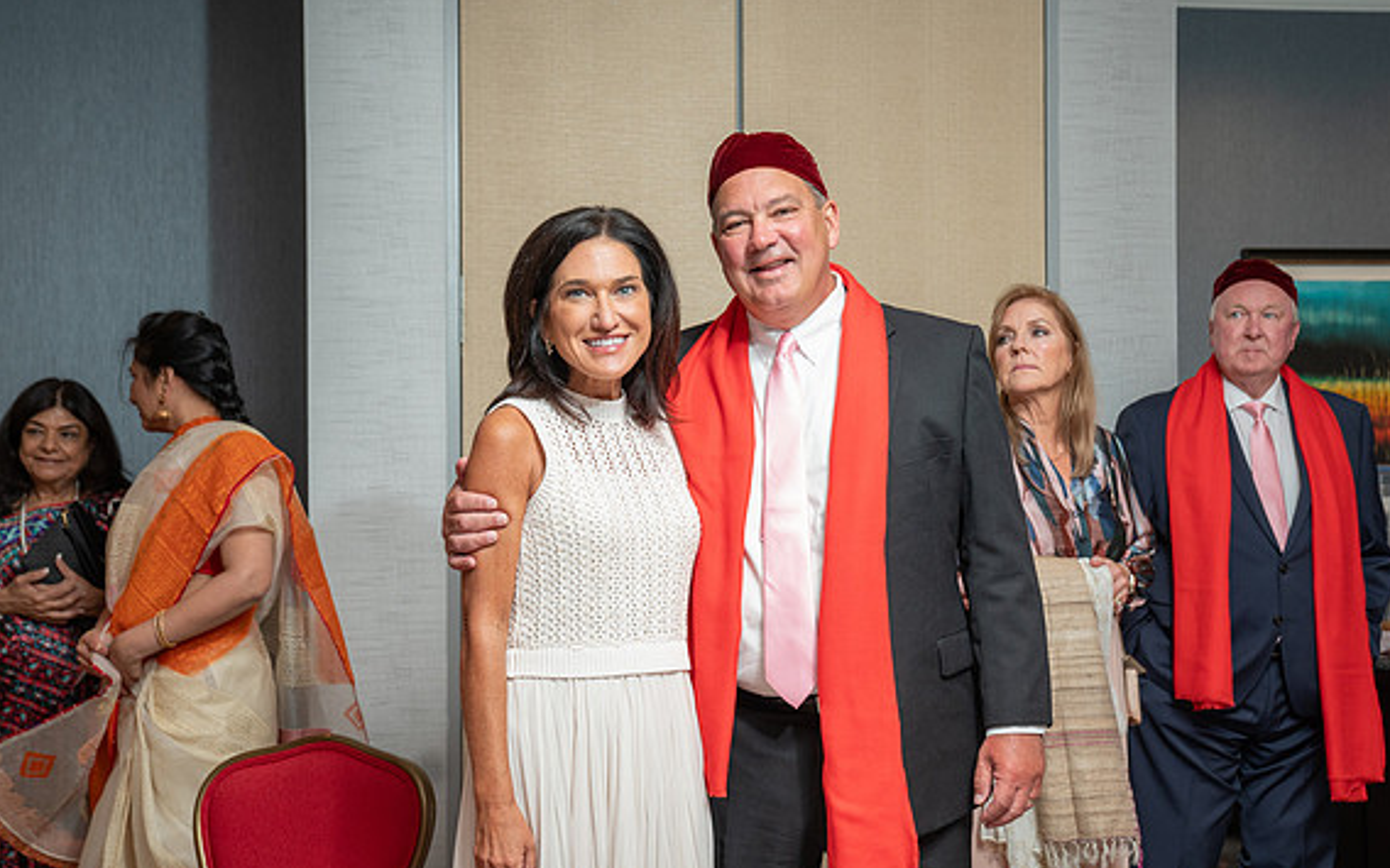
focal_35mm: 44
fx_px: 1667
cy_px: 482
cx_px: 706
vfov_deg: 29.2
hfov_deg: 45.3
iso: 1000
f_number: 4
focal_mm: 40
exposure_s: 1/250
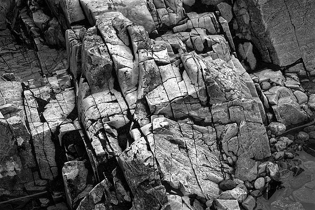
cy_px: 105
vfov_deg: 10.4
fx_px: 1155
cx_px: 158
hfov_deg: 15.5
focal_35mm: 132
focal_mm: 88
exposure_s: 1/125
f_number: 16
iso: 400
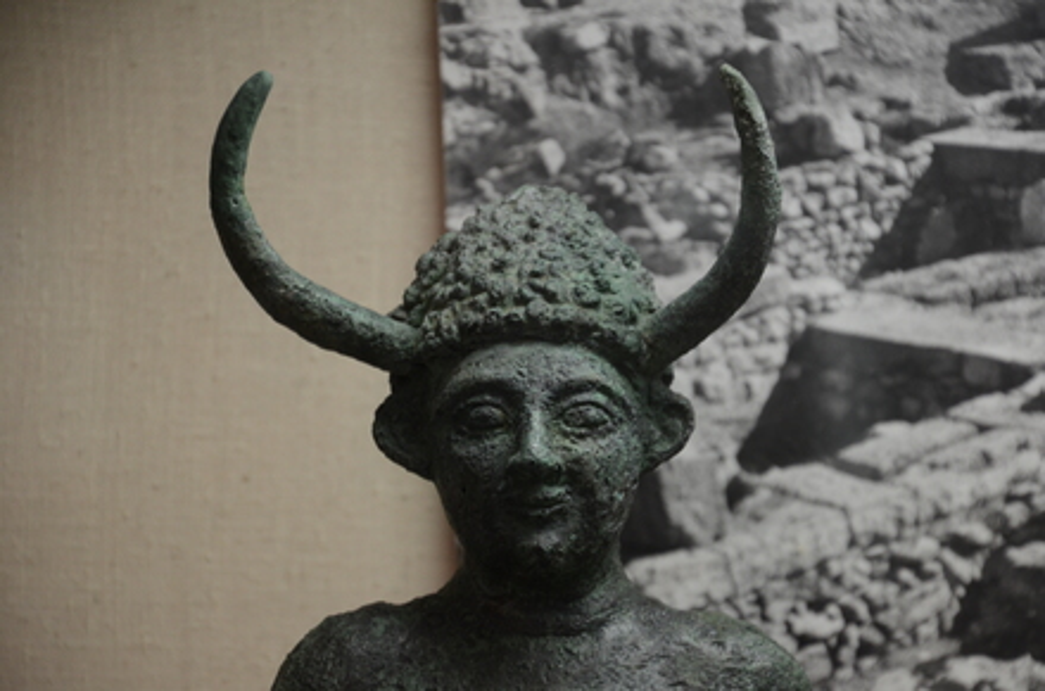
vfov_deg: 6.5
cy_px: 346
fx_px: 6080
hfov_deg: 9.8
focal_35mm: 210
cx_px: 522
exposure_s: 1/40
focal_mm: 140
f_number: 6
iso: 1000
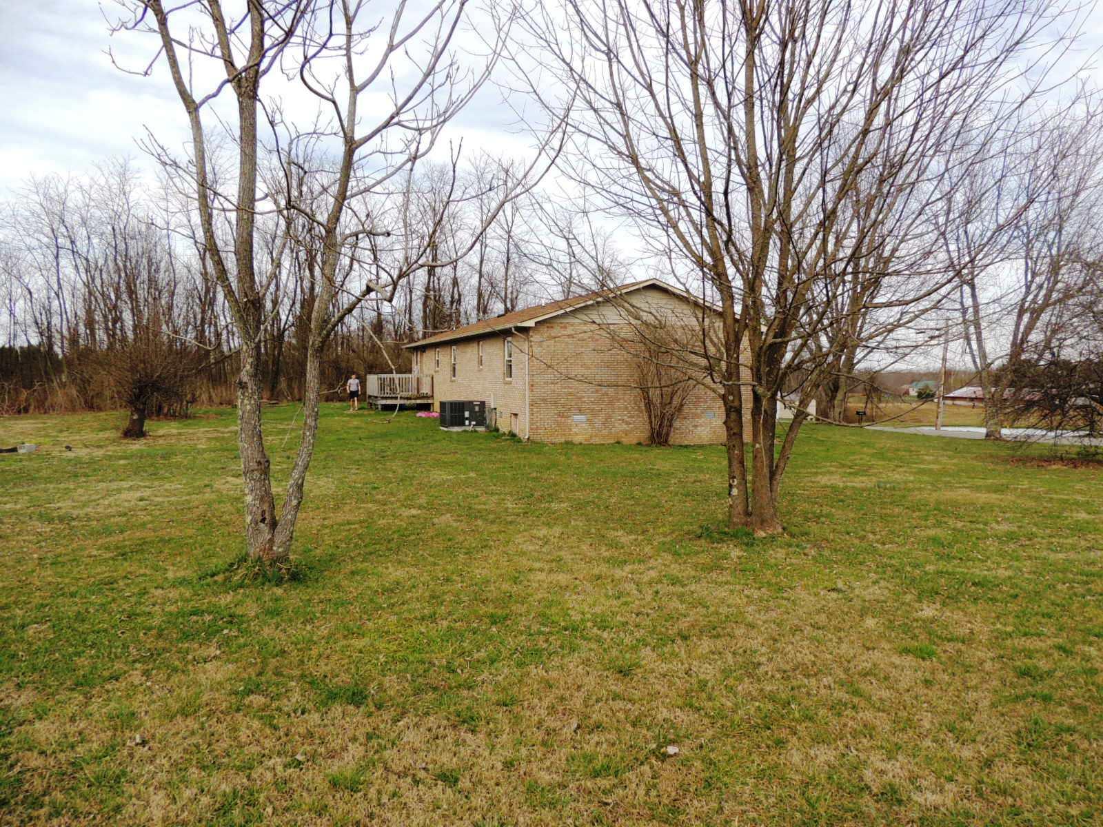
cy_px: 414
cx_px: 552
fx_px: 765
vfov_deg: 56.8
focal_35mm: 24
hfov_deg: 71.6
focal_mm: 4.3
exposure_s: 1/640
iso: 100
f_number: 3
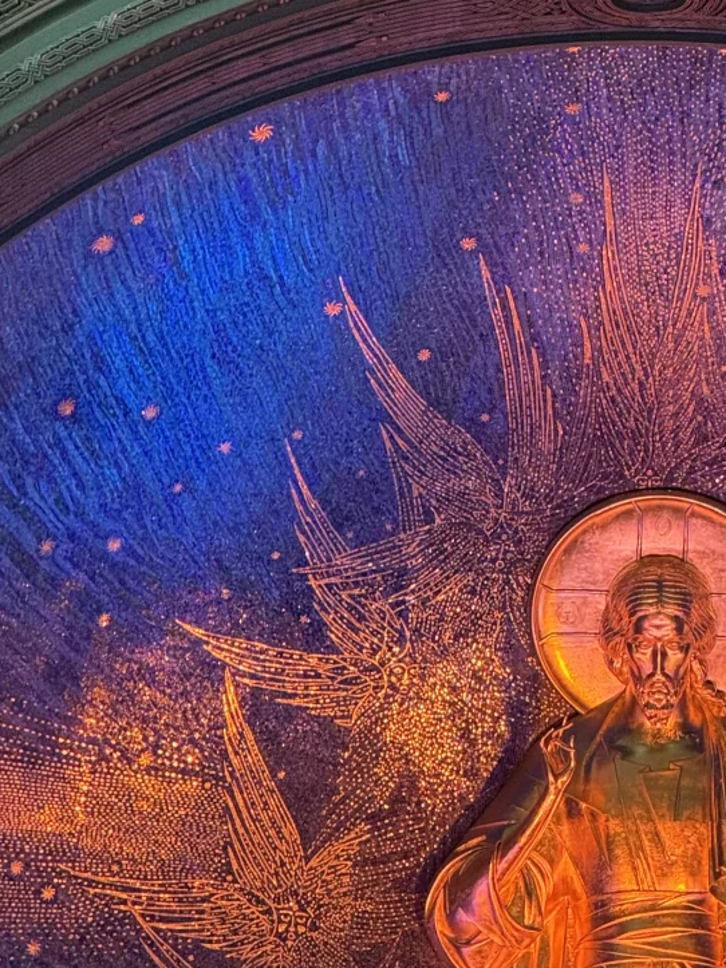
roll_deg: -0.6
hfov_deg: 6.2
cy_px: 777
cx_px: 668
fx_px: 6685
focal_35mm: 239
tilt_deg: +18.1
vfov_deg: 8.3
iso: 250
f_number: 2.8
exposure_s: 1/50
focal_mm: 15.66
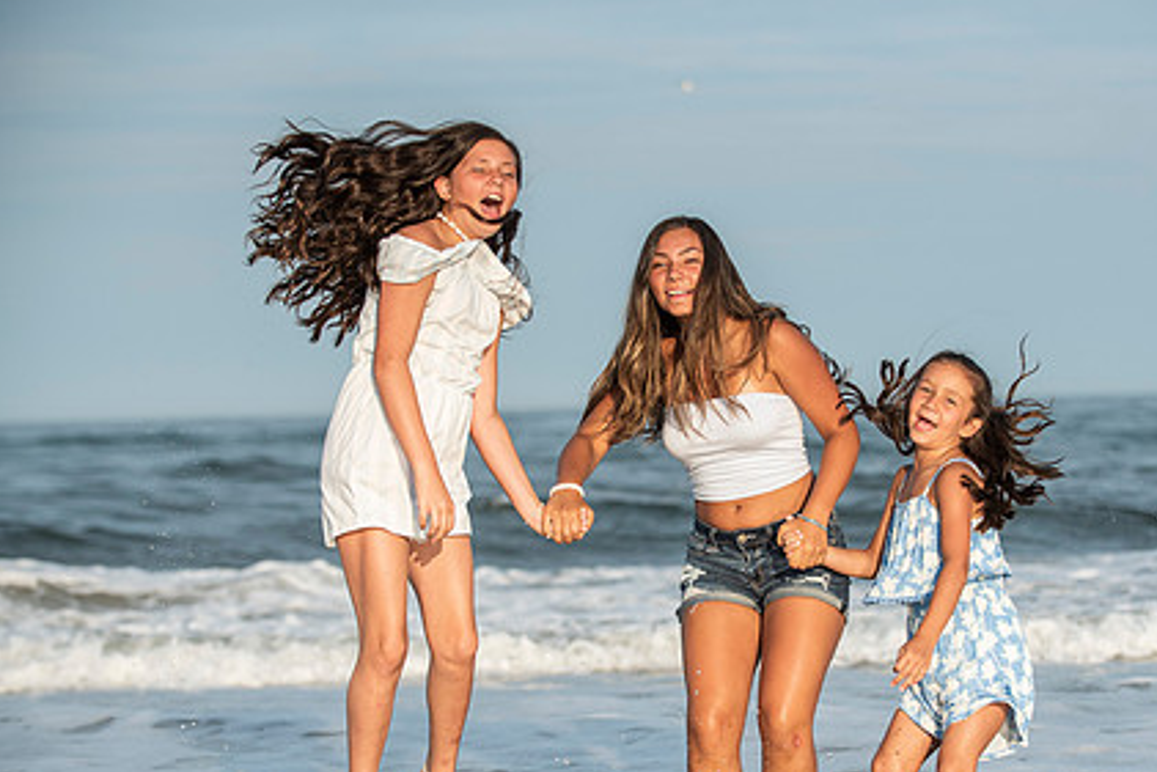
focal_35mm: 124
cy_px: 510
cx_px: 687
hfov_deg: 16.5
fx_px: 3986
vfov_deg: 11.1
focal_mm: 90
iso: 250
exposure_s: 1/4000
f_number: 3.2
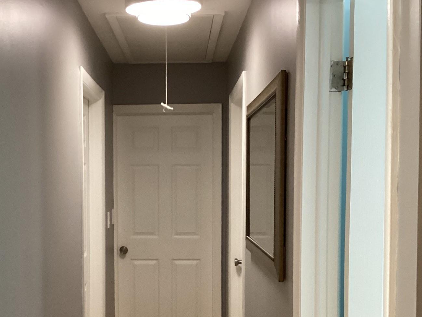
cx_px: 166
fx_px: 597
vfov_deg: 29.4
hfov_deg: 38.7
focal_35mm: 49
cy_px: 219
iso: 320
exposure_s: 1/60
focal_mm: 3.3
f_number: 2.4
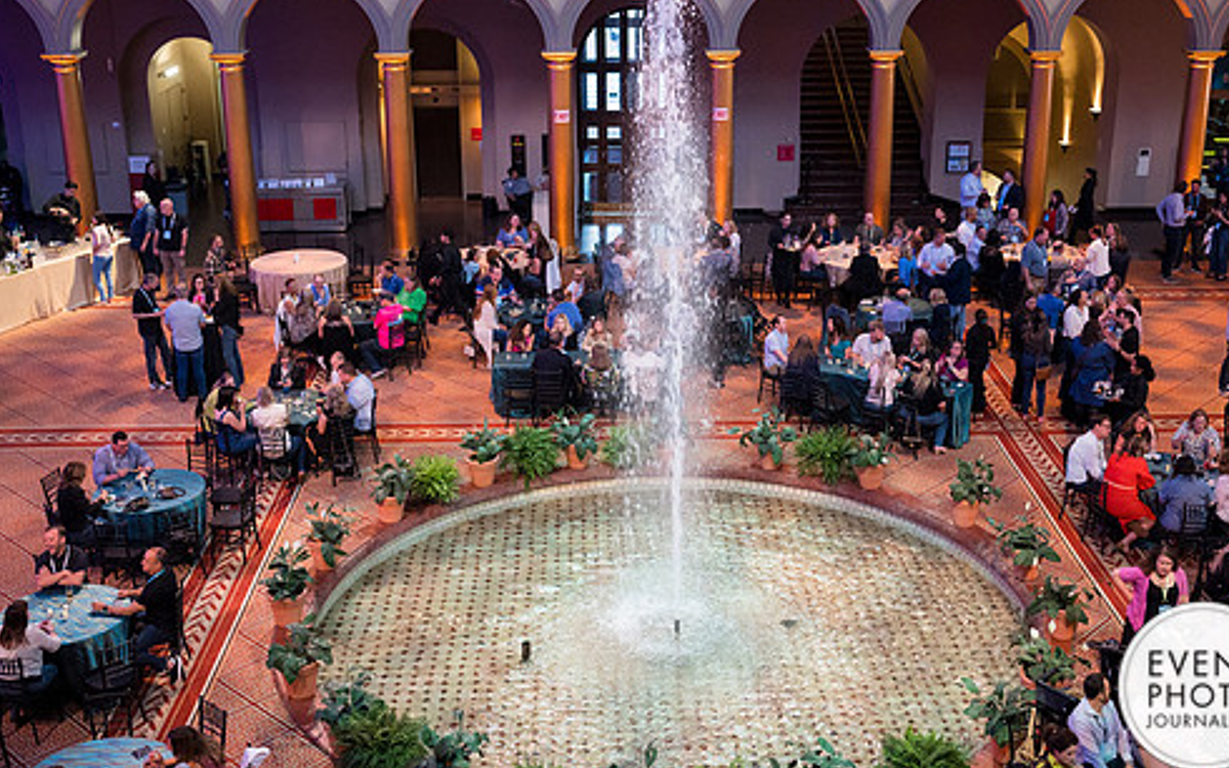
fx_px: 1440
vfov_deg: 29.8
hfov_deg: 46.2
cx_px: 645
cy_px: 368
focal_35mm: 43
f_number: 2.8
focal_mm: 35
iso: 2000
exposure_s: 1/125
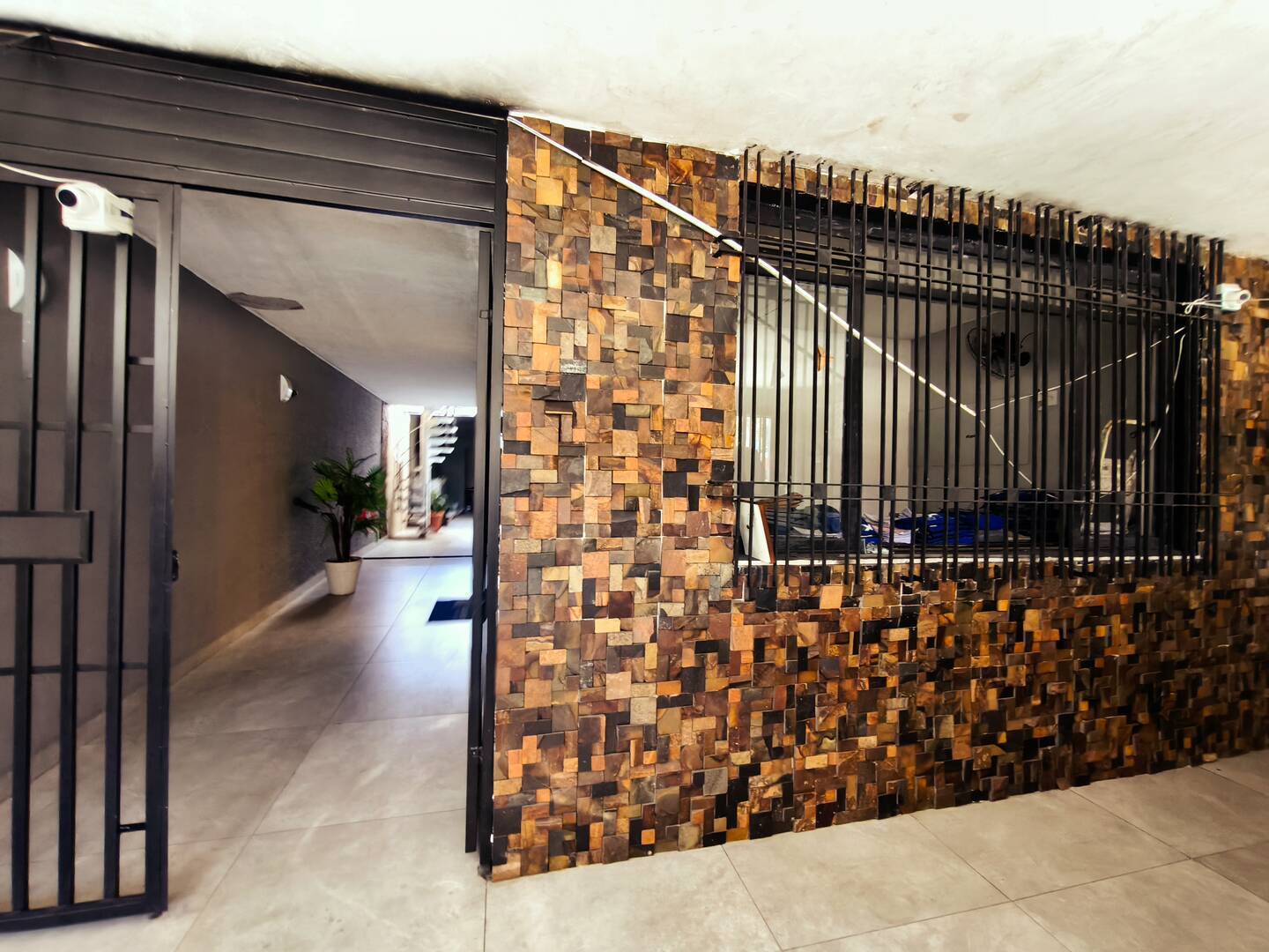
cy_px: 476
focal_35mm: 15
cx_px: 634
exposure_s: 1/30
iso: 400
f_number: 2.2
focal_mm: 1.91
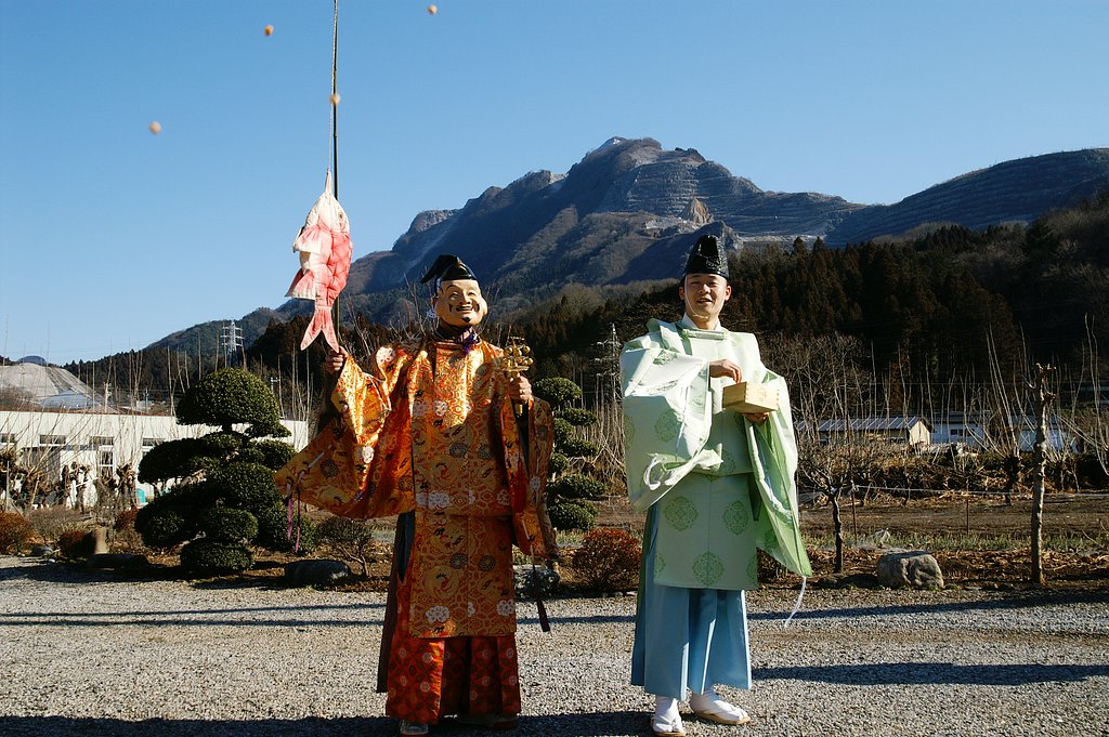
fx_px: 1108
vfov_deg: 36.8
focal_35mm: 36
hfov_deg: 53.2
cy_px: 368
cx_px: 554
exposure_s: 1/500
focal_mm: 24
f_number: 10
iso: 200
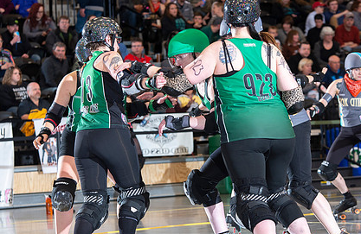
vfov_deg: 7.3
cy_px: 144
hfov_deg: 11.1
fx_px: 1851
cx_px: 180
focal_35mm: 186
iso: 640
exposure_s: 1/160
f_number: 5.6
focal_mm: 122
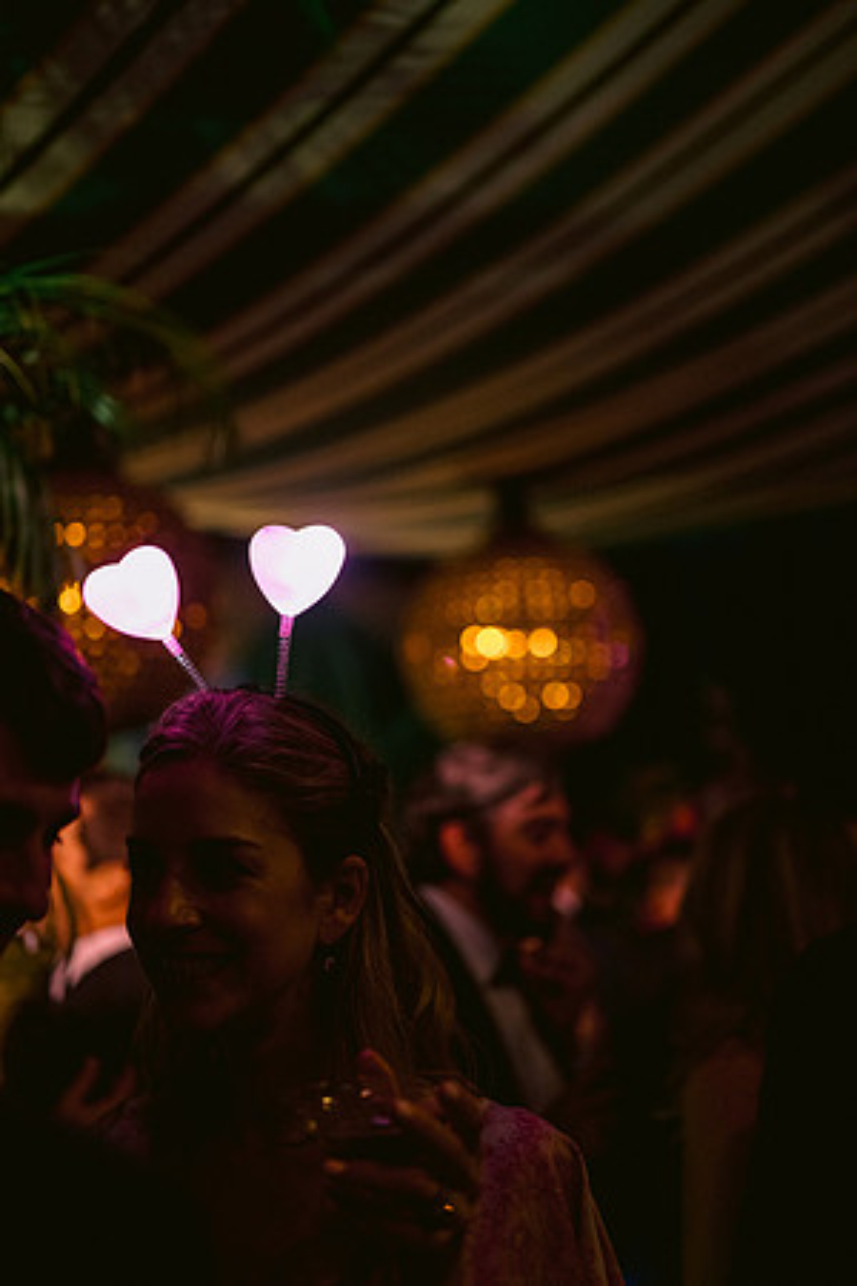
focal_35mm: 50
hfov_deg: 27.0
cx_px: 428
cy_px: 643
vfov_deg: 39.6
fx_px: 1785
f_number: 1.8
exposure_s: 1/160
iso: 2500
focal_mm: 50
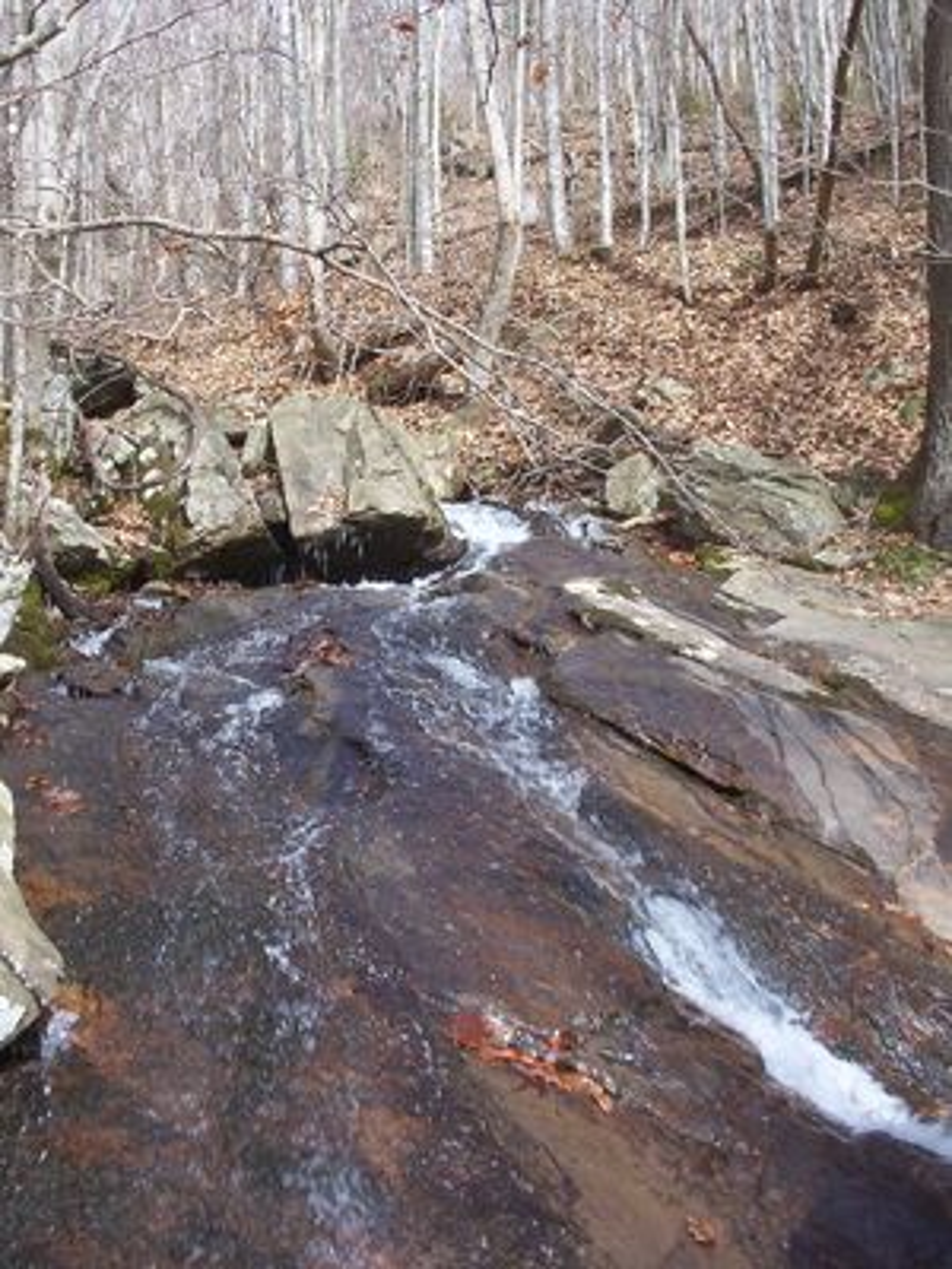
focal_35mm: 39
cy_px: 634
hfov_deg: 36.8
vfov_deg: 47.9
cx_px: 476
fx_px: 1430
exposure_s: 1/144
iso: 100
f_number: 4.5
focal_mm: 6
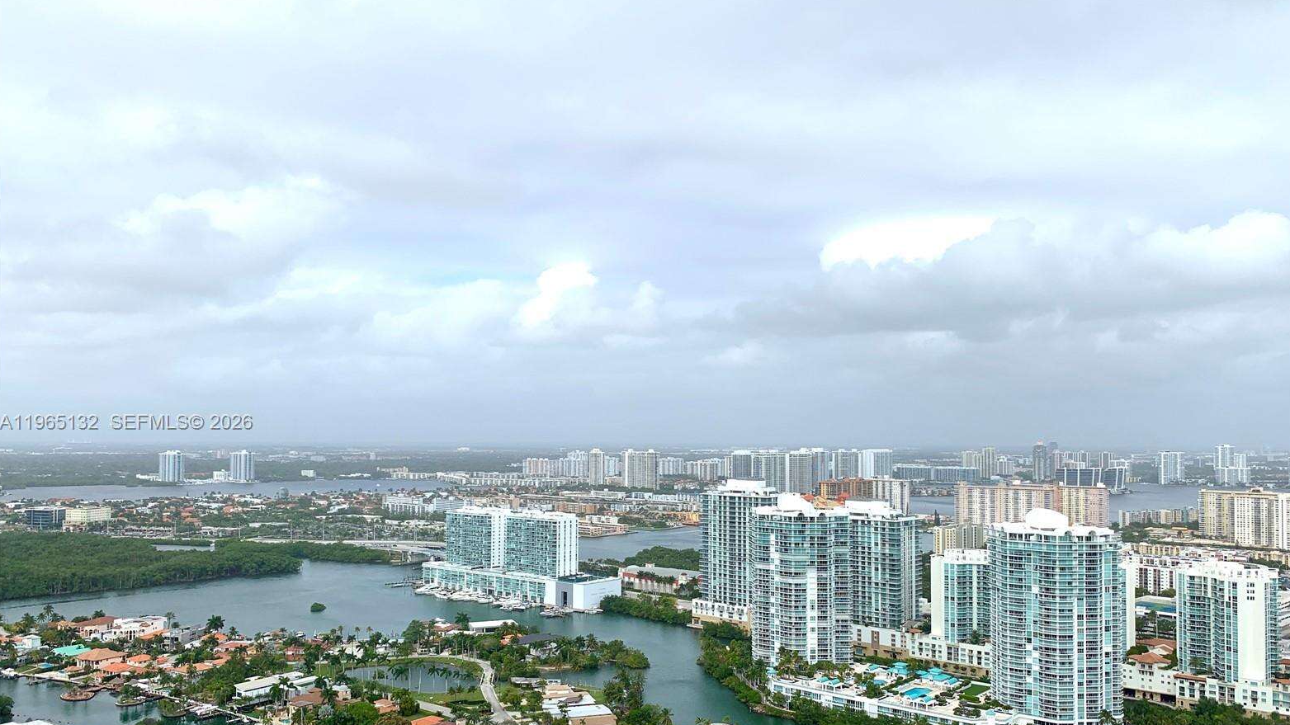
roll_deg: -0.5
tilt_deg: +1.1
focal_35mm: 29
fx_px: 992
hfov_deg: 66.1
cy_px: 423
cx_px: 655
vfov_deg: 40.1
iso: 25
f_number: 1.8
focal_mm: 4.25
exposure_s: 1/3788
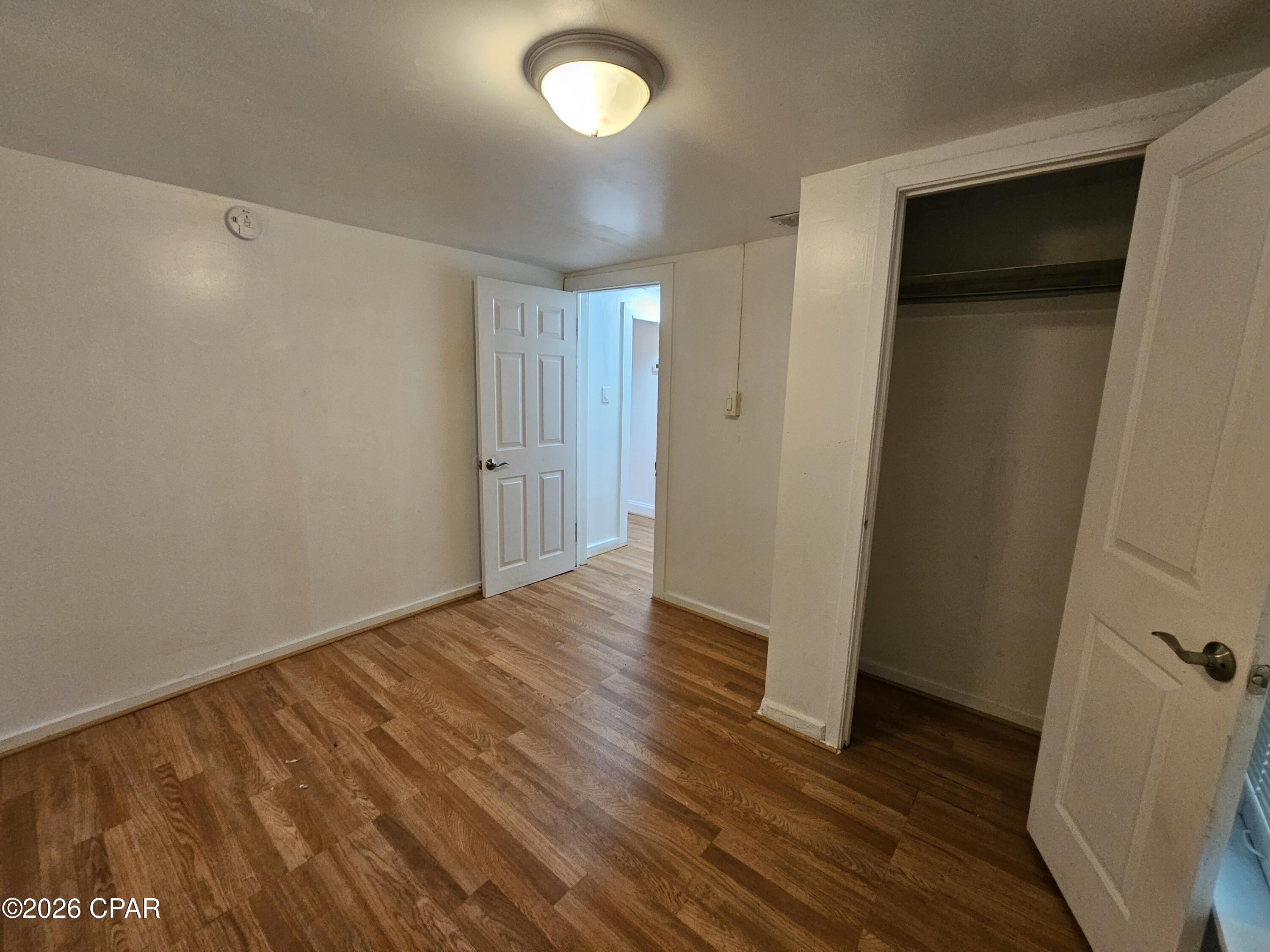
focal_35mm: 13
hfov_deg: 106.2
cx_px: 635
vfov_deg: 89.9
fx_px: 477
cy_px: 476
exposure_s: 1/30
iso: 320
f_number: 2.2
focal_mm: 2.2
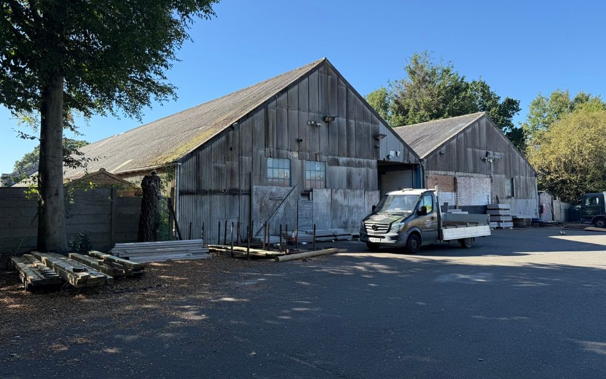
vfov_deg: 47.6
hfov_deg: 70.4
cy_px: 173
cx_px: 304
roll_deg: -0.2
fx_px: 429
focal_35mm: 26
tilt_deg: +5.3
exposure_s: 1/1618
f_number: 1.78
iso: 80
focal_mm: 6.76
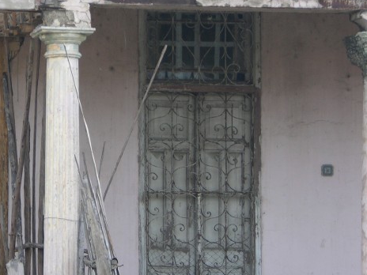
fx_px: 2810
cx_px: -28
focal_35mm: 265
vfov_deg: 5.6
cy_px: 161
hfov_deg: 7.4
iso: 50
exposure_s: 1/143
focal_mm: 29.5
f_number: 3.7
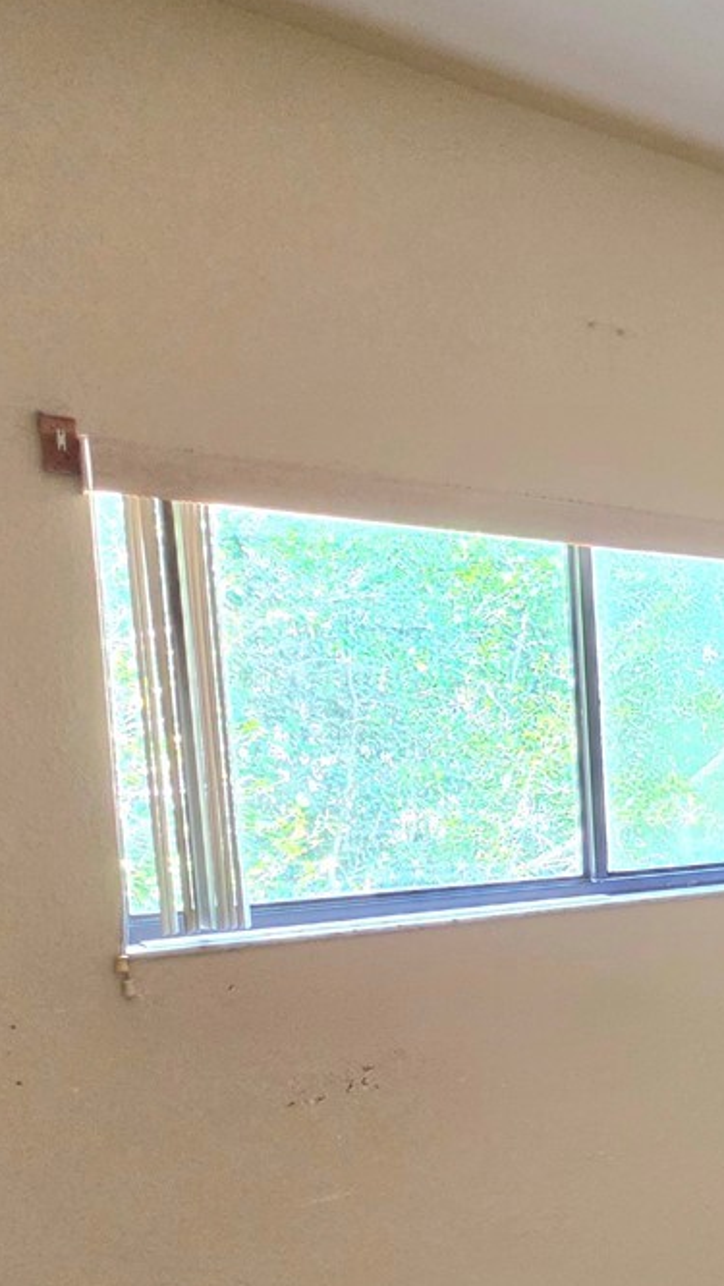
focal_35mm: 34
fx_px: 1160
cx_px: 1197
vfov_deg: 56.8
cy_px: 857
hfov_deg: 23.7
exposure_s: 1/60.2
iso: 320
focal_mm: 2.2
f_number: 1.9
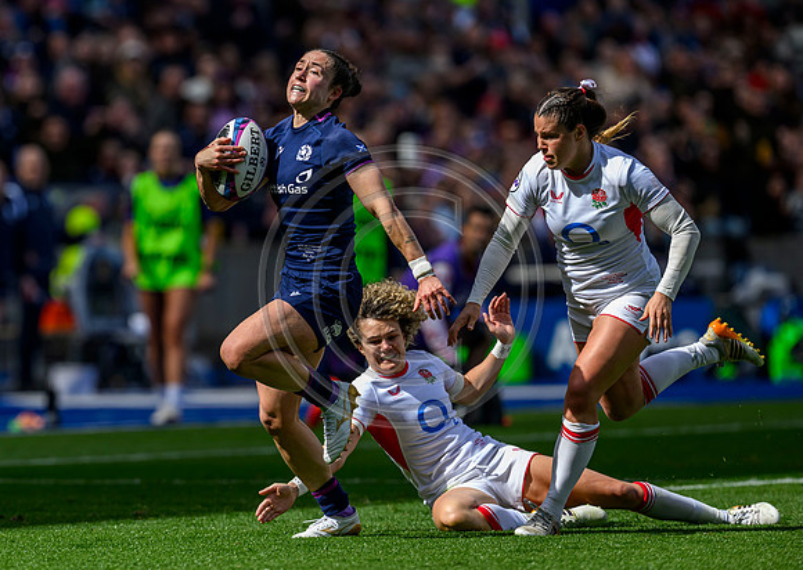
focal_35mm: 503
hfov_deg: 4.0
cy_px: 227
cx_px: 287
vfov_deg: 2.9
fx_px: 11459
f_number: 4
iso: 500
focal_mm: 400
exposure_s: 1/3200
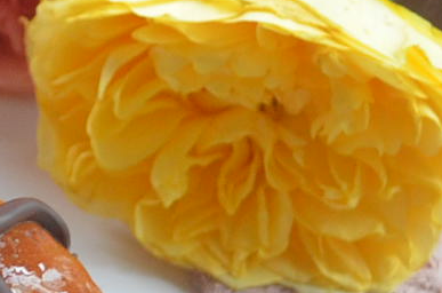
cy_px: 294
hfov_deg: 6.6
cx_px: -329
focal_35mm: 306
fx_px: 3748
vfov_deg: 4.5
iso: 1000
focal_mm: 32
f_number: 4.8
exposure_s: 1/60
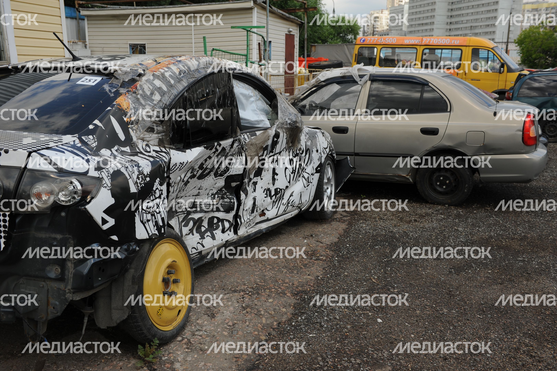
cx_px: 278
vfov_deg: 37.8
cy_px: 186
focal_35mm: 35
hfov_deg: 54.5
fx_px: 541
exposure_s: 1/1000
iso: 250
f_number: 5.6
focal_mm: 35
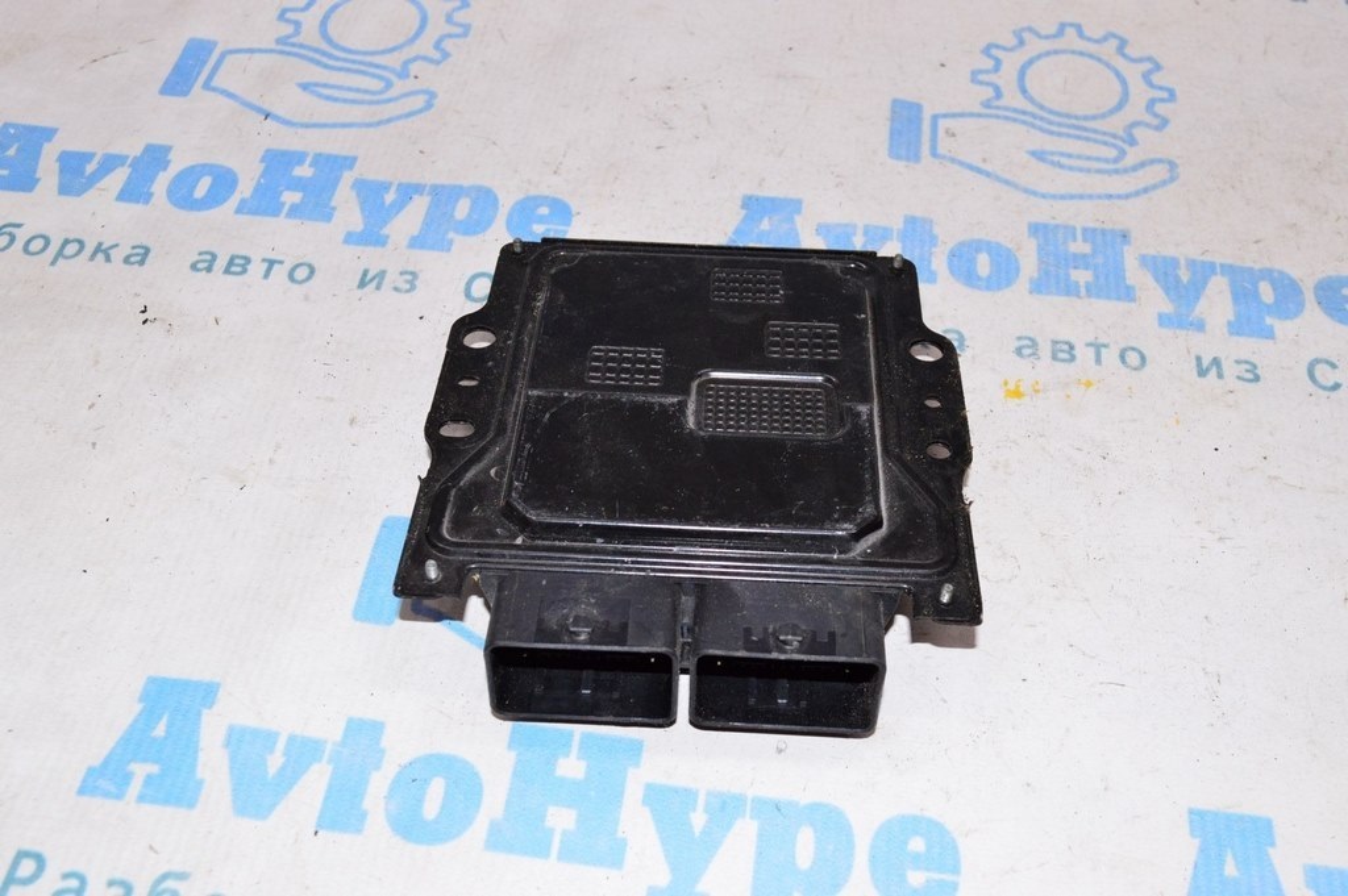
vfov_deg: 35.4
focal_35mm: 38
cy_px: 448
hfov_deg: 51.3
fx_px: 1403
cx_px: 674
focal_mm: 25
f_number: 8
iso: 1600
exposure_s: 1/160
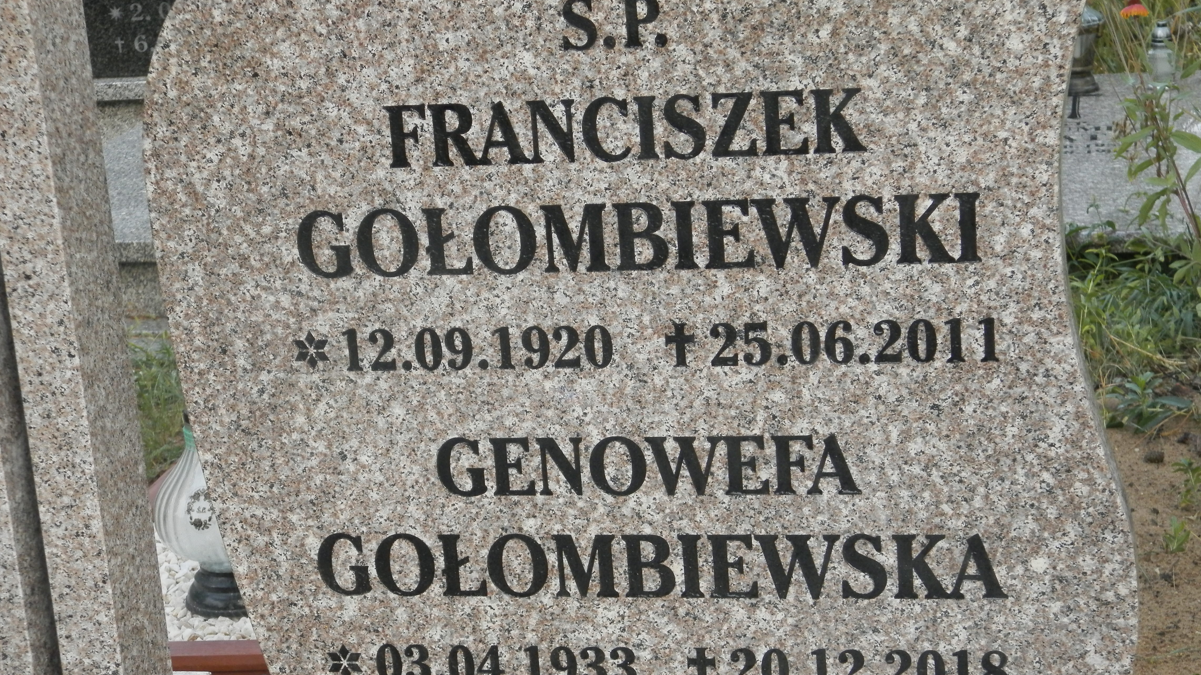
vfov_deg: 16.1
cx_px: 607
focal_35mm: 75
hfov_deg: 28.2
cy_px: 411
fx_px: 2388
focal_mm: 12.2
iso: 160
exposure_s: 1/125
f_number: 4
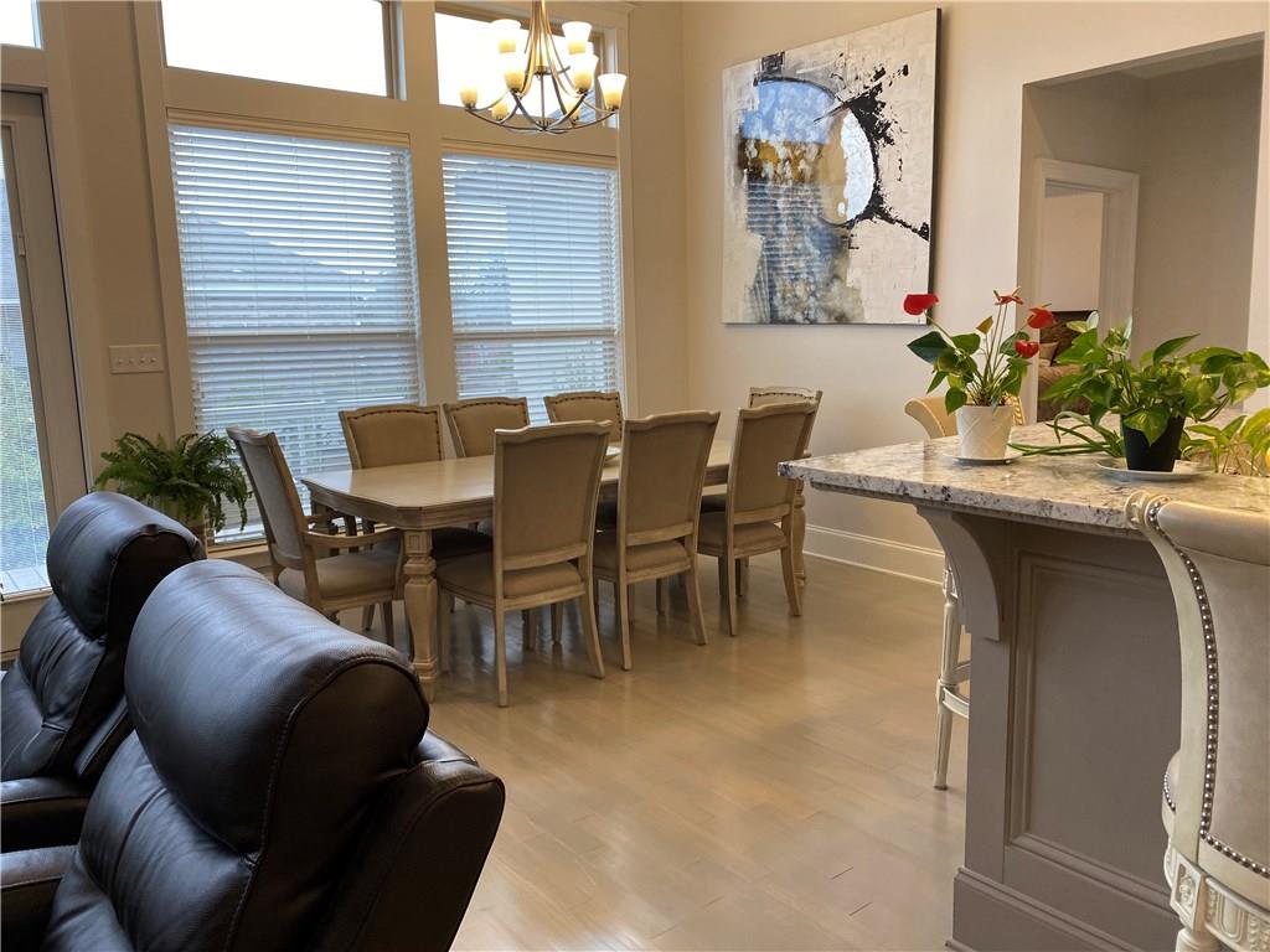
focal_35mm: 26
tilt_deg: -7.8
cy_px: 476
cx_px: 635
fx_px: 954
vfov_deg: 53.1
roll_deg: +1.5
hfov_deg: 67.3
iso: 100
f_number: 1.8
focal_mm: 4.25
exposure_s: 1/120
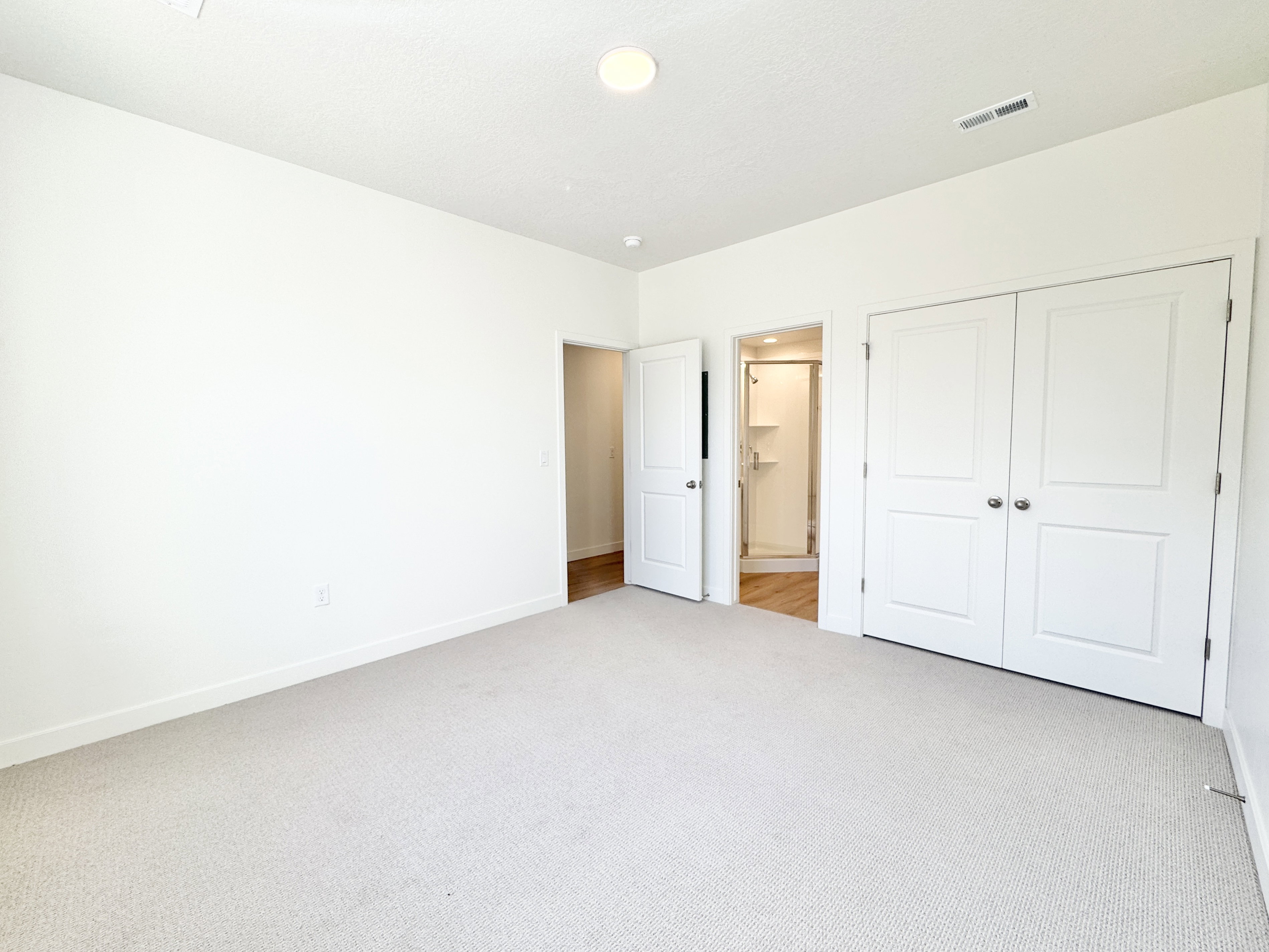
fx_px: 513
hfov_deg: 102.1
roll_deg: -1.8
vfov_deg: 85.7
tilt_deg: -5.1
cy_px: 476
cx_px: 634
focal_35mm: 14
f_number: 2.2
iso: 40
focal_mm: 2.22
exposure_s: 1/172
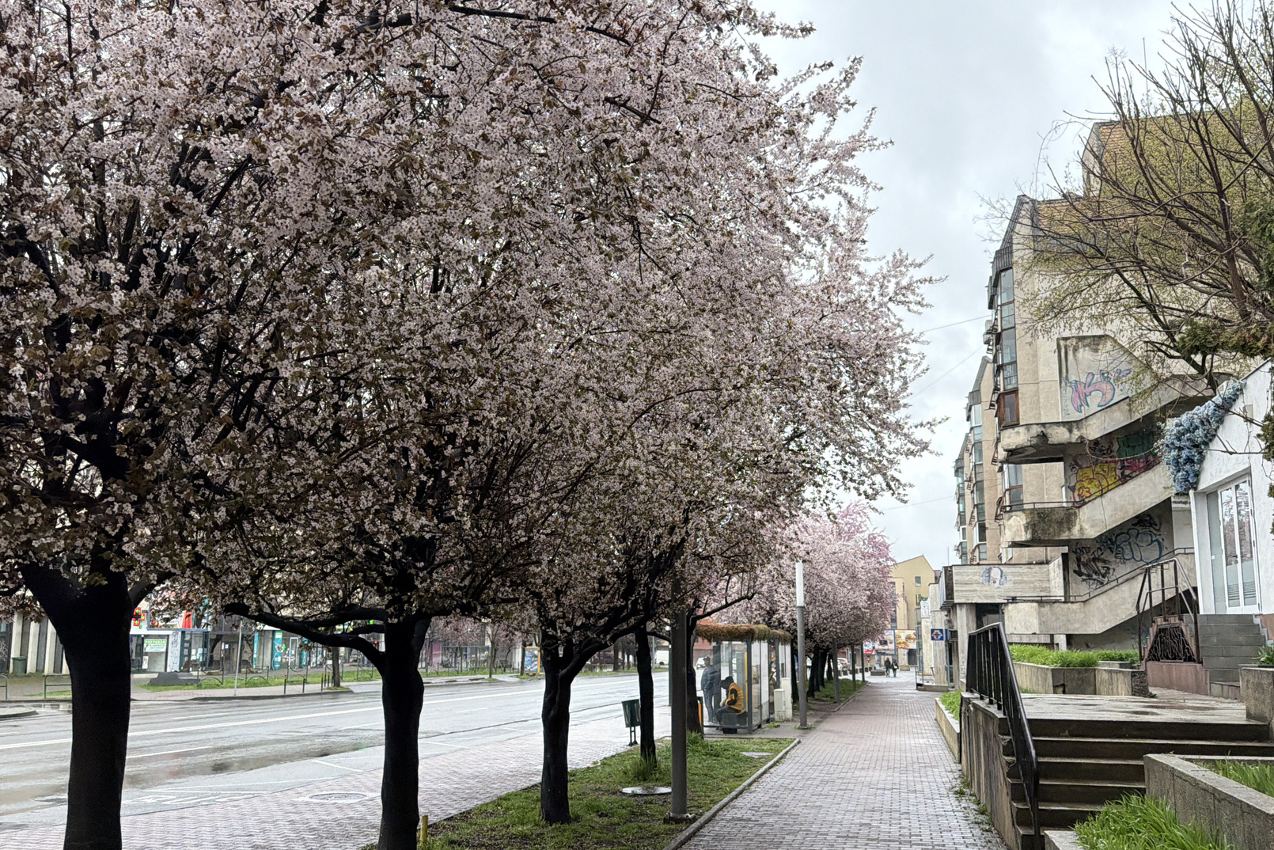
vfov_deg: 42.3
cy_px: 471
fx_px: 1097
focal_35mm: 31
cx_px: 589
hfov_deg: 60.2
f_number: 1.78
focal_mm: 6.76
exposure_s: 1/4167
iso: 500
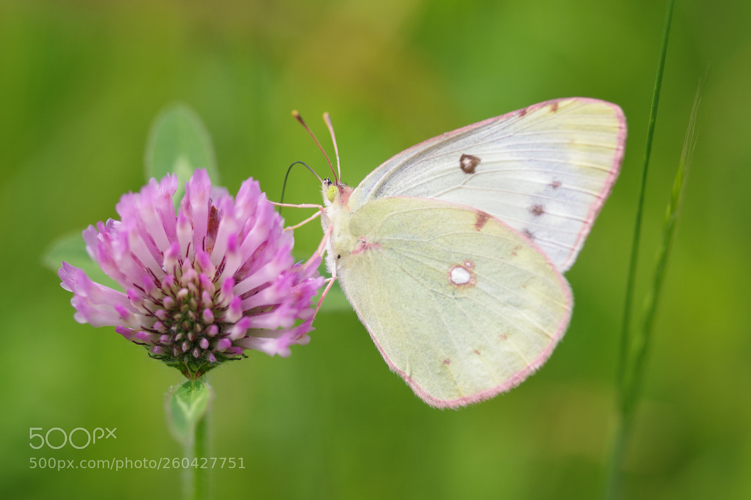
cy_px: 250
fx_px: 1564
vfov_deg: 18.2
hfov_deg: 27.0
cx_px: 376
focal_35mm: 75
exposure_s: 1/1250
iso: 200
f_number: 2.8
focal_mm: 50
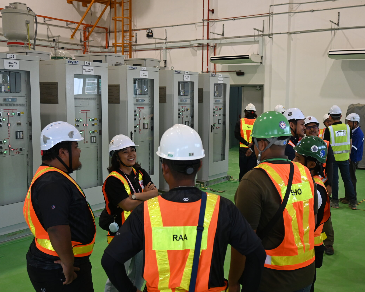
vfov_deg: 38.3
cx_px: 205
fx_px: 420
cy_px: 144
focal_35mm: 39
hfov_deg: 46.9
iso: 500
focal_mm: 22.5
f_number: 4
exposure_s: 1/125
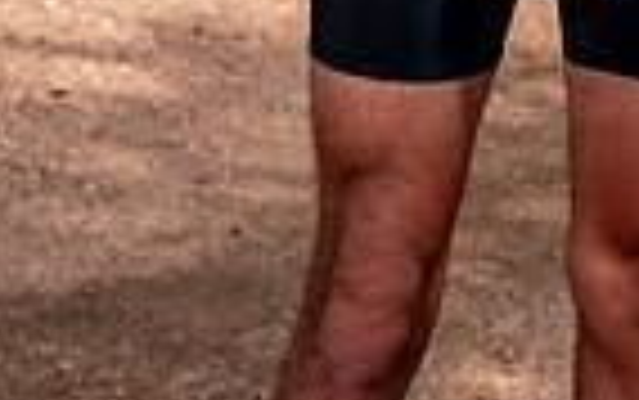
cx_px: 504
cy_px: -530
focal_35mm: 194
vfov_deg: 6.5
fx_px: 3381
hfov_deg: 10.8
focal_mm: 60
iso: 100
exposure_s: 1/640
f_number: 5.6
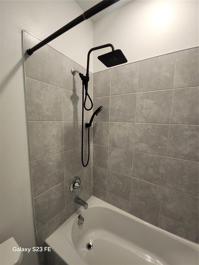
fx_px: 100
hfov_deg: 89.9
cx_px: 100
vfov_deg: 106.2
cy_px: 132
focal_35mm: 13
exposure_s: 1/60
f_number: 2.2
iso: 160
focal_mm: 1.74
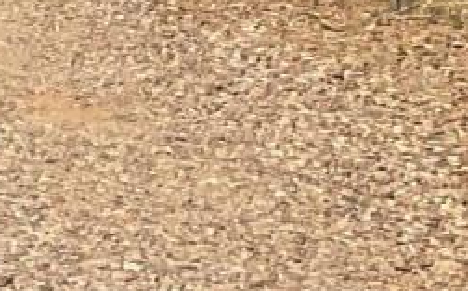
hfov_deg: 6.9
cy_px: -430
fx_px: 3109
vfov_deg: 5.2
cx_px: -1319
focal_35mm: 244
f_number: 1.8
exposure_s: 1/4065
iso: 16
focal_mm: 3
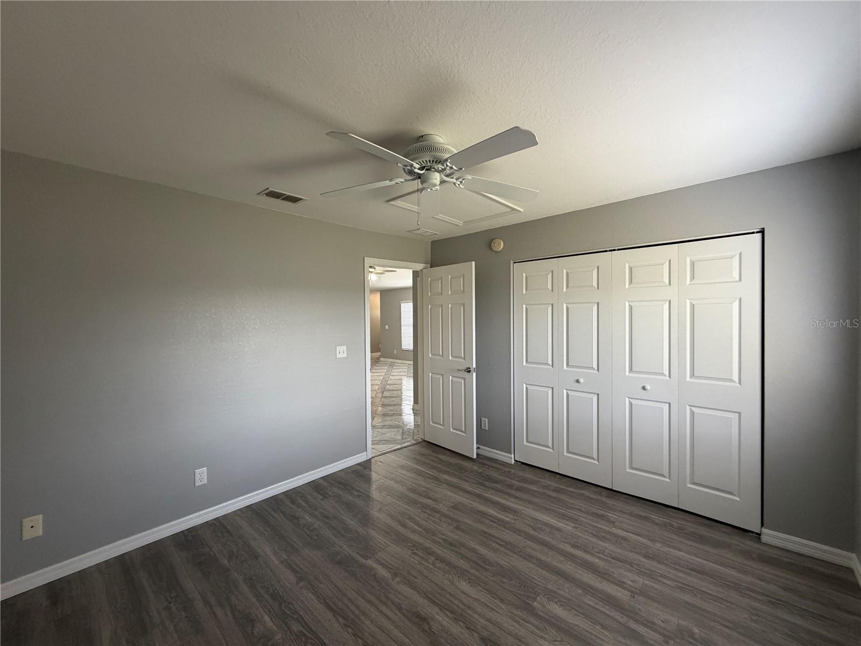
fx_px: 348
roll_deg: +0.6
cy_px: 323
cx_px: 430
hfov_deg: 102.1
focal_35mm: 14
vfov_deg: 85.7
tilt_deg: -1.3
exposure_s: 1/120
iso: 320
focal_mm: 2.22
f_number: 2.2
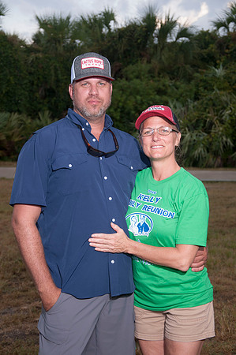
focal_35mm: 75
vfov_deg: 27.0
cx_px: 118
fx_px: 739
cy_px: 178
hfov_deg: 18.1
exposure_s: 1/100
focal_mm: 50
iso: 200
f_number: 5.6
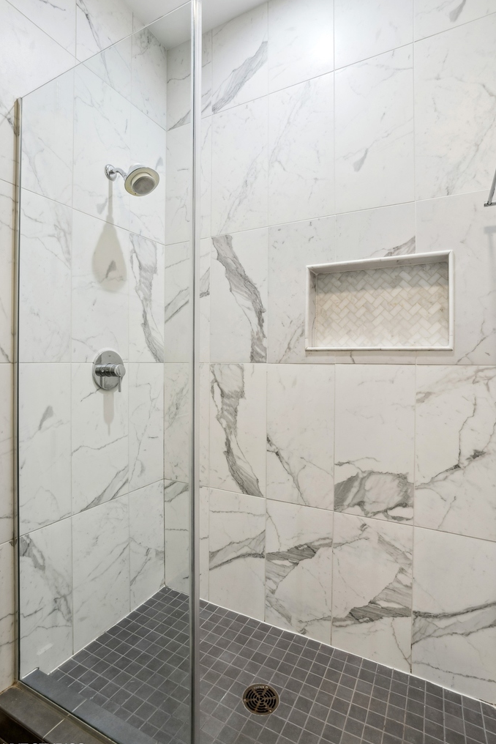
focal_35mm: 17
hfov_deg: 70.5
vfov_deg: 93.2
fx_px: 351
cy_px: 362
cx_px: 249
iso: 320
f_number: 8
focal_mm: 16
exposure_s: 1/10
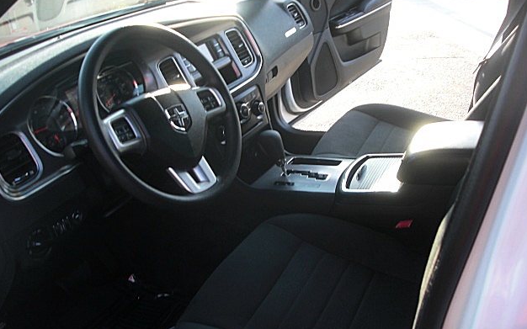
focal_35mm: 39
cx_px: 268
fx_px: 560
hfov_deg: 50.4
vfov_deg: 32.8
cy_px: 165
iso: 50
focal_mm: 6.3
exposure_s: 1/100
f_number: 2.8
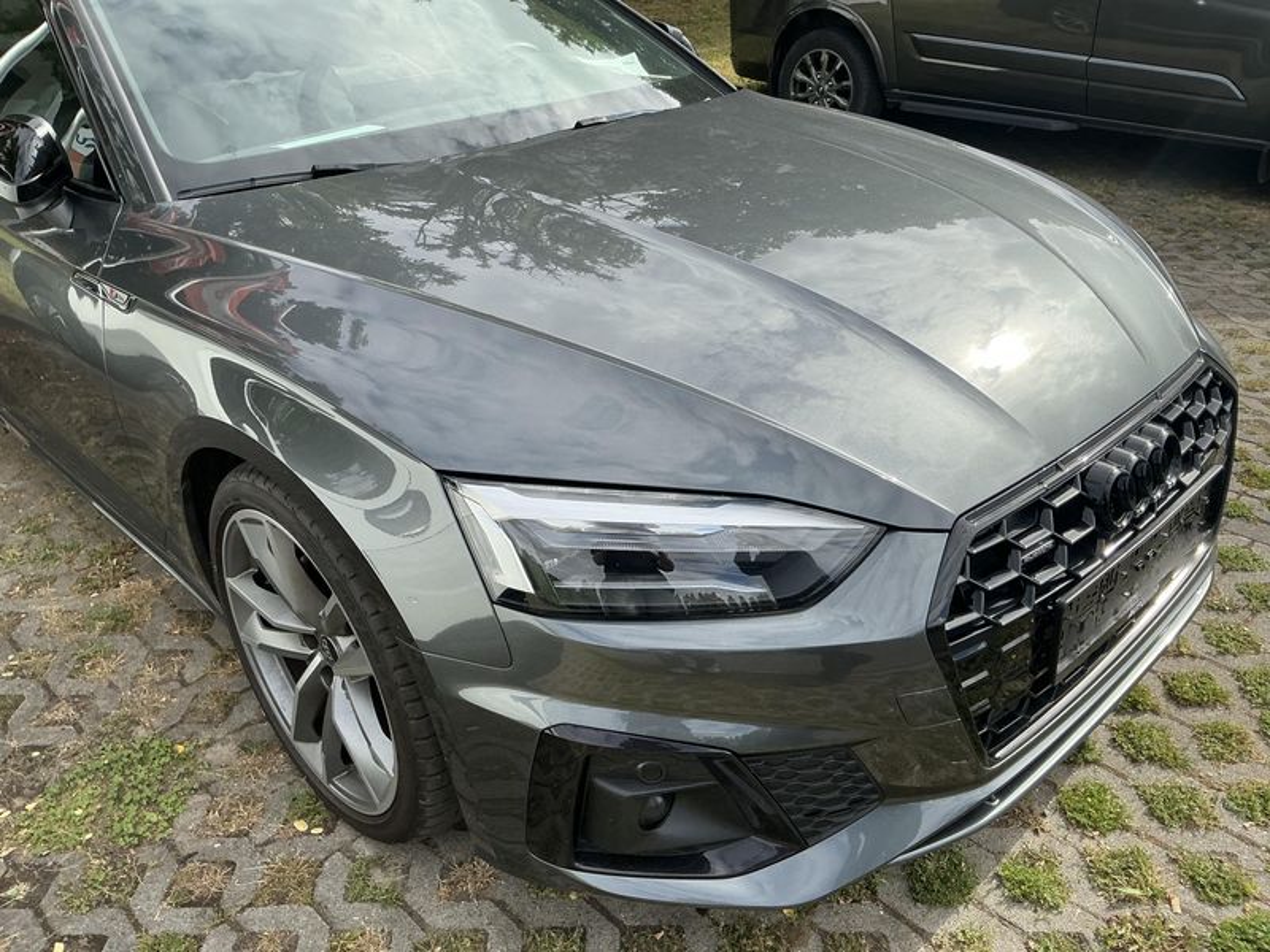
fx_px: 1027
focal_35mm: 28
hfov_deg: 63.4
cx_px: 635
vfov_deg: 49.7
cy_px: 476
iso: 25
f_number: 1.8
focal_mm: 3
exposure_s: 1/869
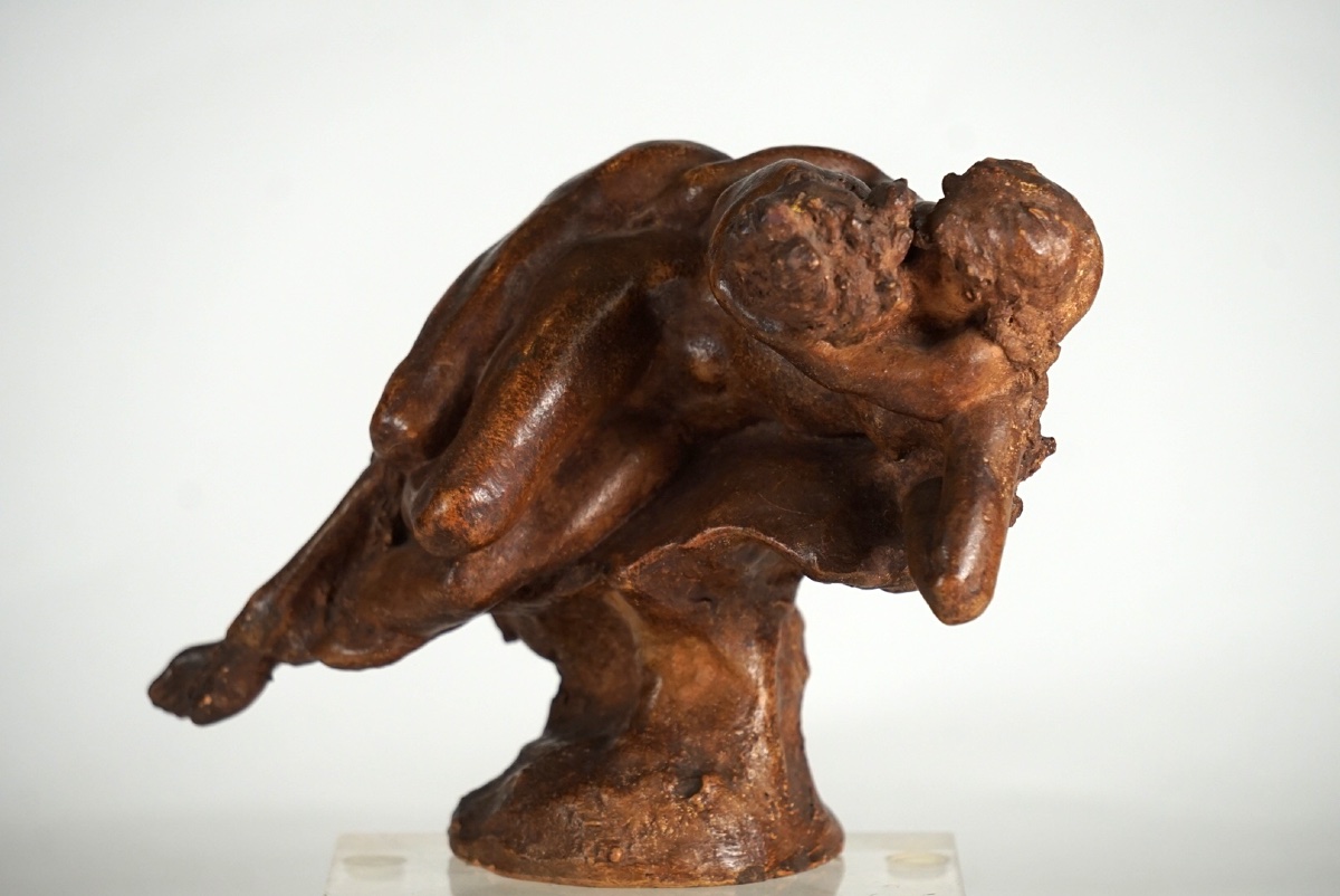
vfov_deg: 6.6
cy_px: 448
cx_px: 670
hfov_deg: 9.9
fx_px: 7710
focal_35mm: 207
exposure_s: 1/250
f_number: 5.6
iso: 640
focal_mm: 138
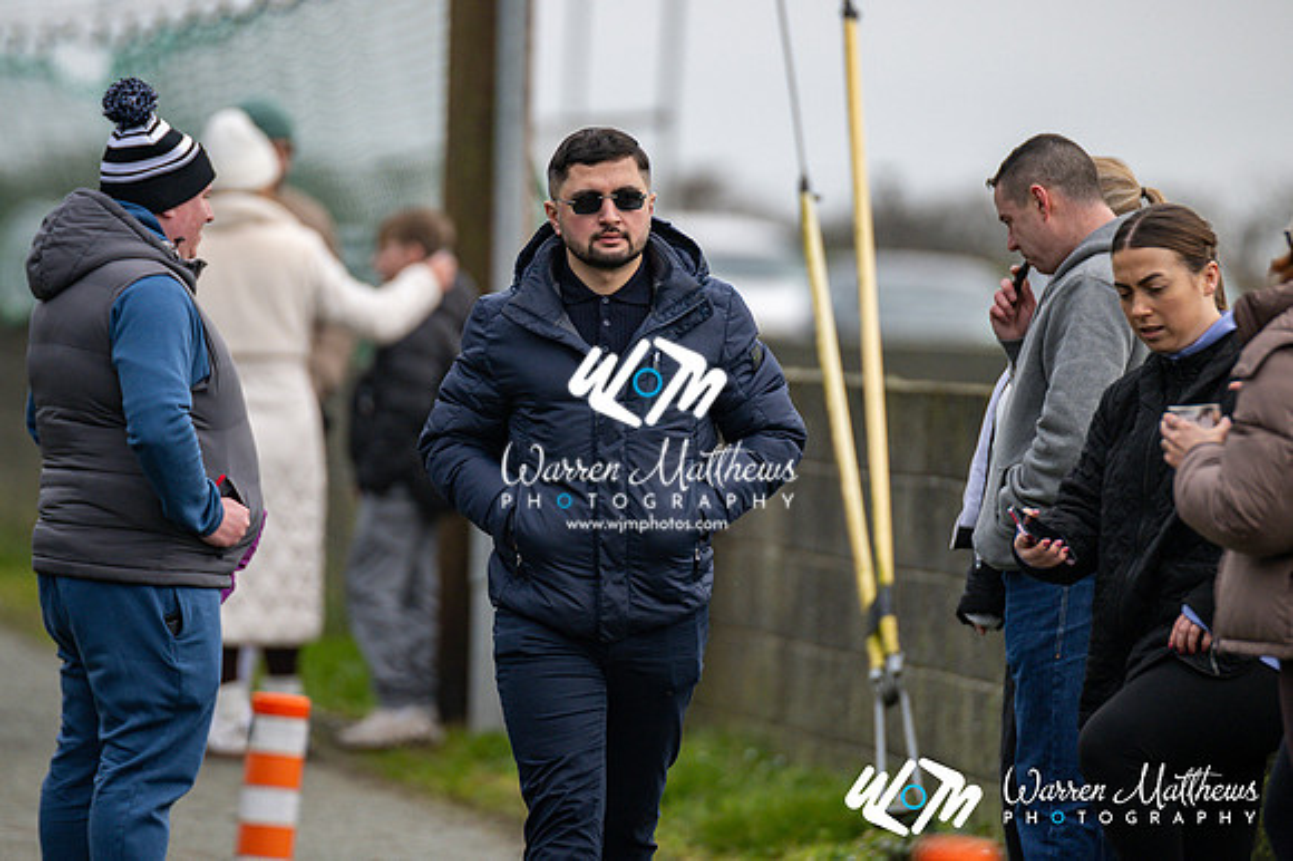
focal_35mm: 450
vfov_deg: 3.1
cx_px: 646
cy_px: 430
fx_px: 16153
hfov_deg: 4.6
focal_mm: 300
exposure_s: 1/1600
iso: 500
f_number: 2.8
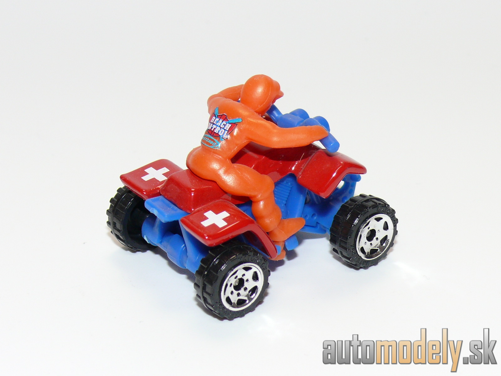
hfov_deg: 19.1
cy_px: 188
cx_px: 250
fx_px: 1491
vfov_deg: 14.4
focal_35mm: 103
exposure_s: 1/30
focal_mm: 13.4
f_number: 4
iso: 100
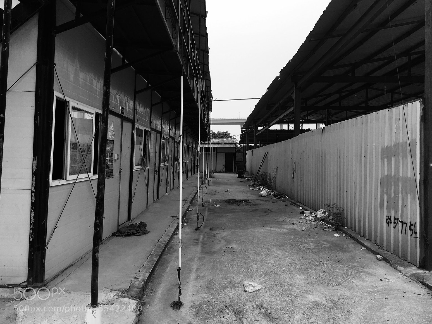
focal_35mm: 30
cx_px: 219
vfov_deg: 46.8
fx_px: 374
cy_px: 163
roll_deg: -0.2
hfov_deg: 60.0
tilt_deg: -0.8
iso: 25
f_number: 2.2
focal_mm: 4.15
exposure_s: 1/574
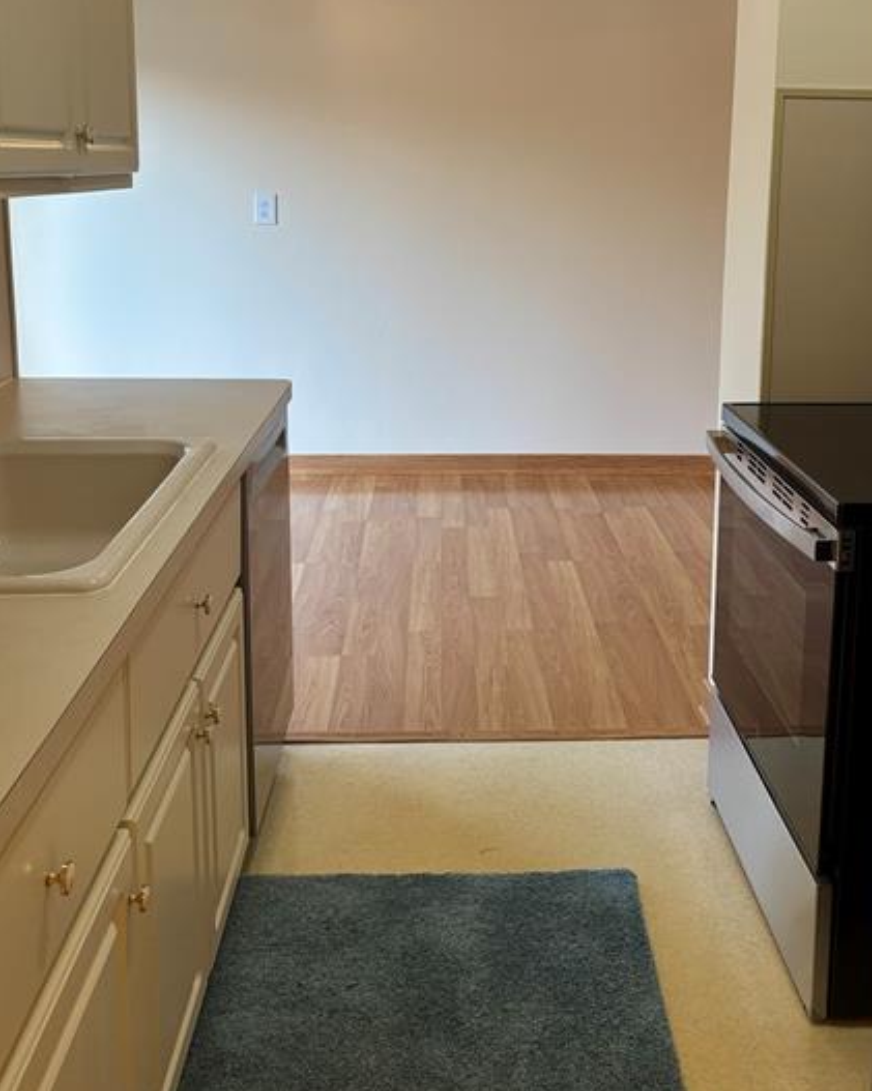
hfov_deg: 40.0
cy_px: 387
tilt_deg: -10.3
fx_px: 1195
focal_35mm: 37
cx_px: 491
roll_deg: -1.3
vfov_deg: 48.5
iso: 125
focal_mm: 5.96
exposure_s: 1/120
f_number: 1.6
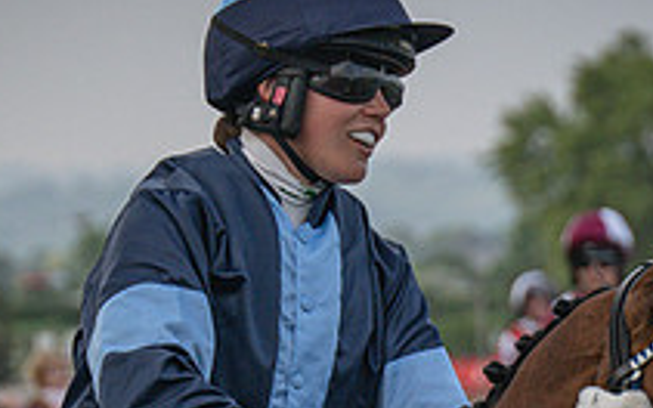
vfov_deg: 2.9
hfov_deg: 4.7
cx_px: 771
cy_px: 533
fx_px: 7993
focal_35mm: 449
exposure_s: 1/1600
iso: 400
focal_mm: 98
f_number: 4
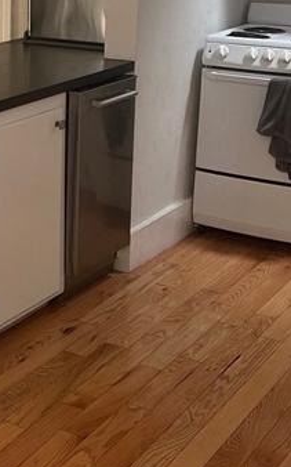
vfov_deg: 26.5
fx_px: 978
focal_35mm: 77
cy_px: 130
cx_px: -80
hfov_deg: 16.1
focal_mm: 6.86
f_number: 1.78
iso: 250
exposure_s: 1/60
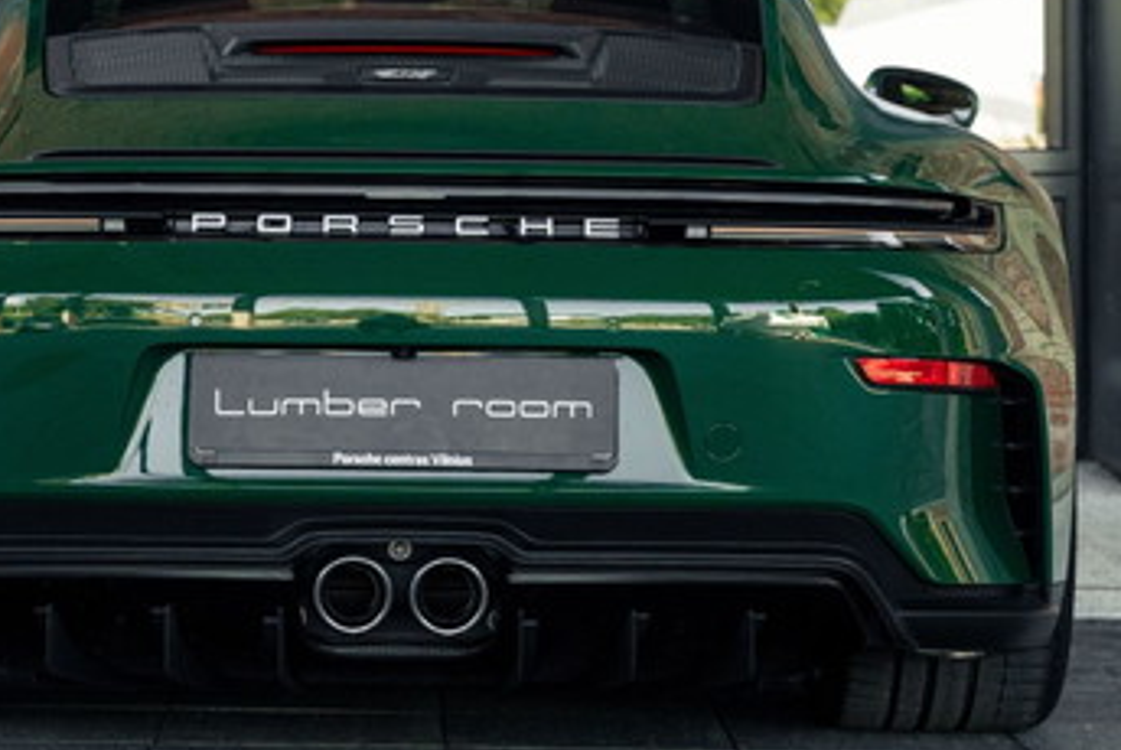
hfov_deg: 13.0
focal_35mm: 158
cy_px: 186
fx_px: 4924
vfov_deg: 8.7
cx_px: 396
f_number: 5
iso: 1600
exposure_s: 1/250
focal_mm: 70
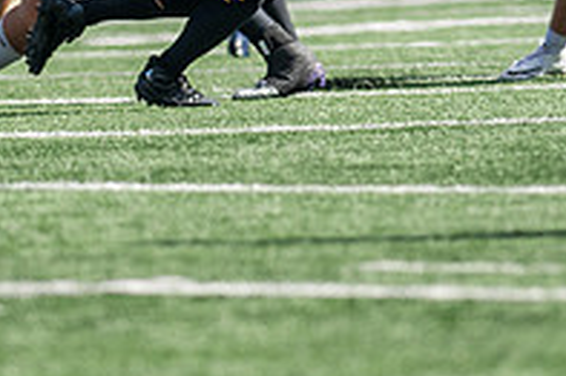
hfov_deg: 2.2
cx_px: 181
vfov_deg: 1.4
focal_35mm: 952
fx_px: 14955
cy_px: -23
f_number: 3.5
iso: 250
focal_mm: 300
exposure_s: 1/2000
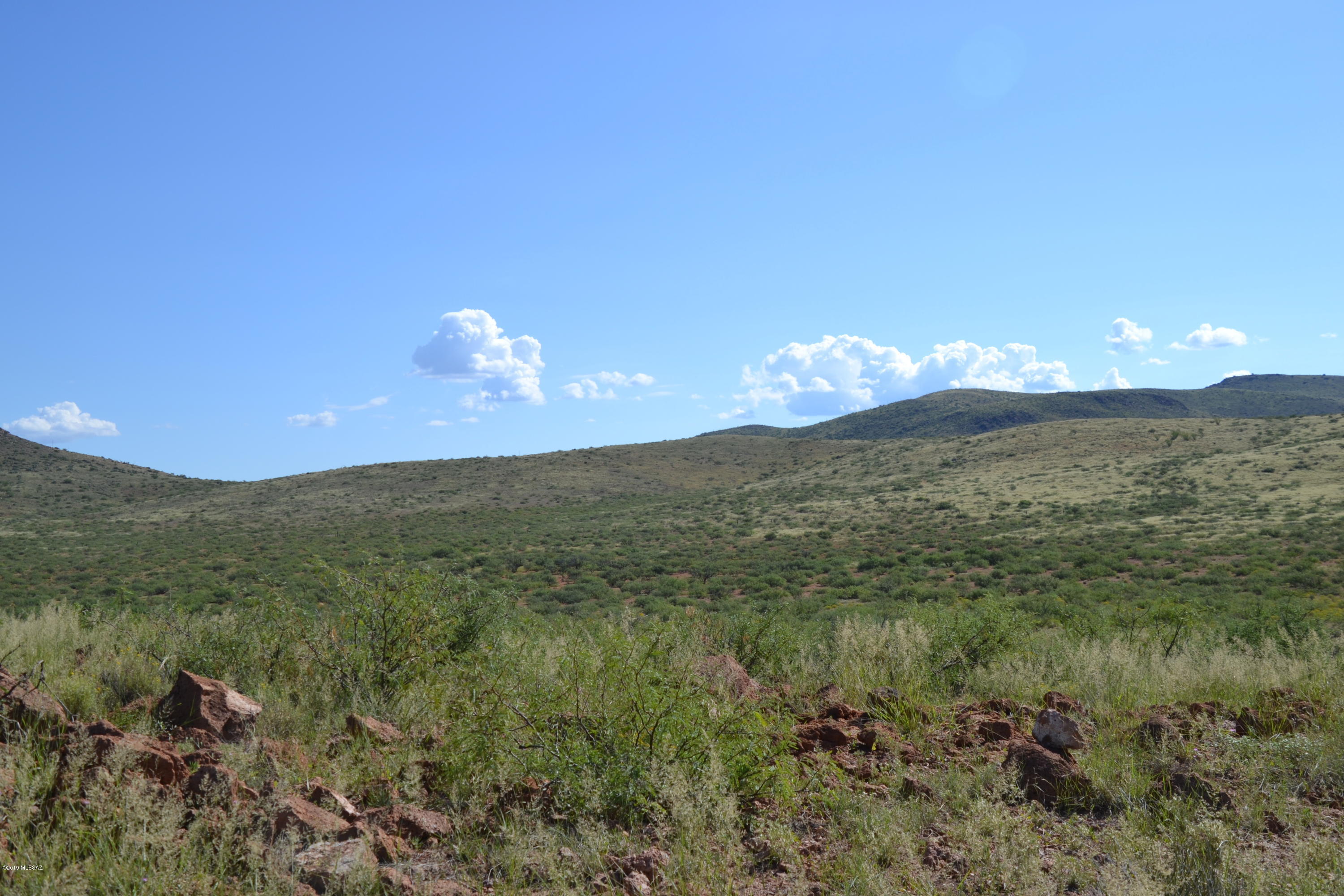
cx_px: 672
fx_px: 1624
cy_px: 448
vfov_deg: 30.8
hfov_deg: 45.0
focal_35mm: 44
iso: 100
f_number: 8
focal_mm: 29
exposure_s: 1/250
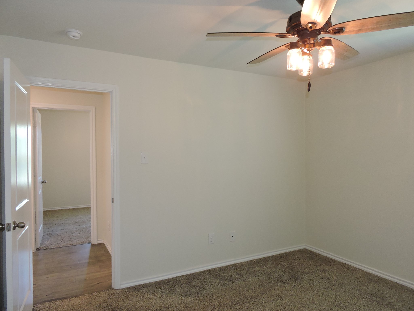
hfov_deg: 71.6
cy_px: 156
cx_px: 207
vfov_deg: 56.8
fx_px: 287
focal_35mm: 24
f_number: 3.3
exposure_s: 1/40
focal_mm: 4.3
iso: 320
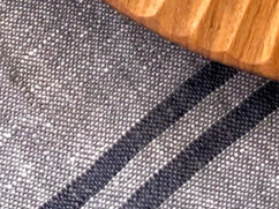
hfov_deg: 7.6
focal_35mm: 258
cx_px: 378
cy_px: -267
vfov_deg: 5.6
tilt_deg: -58.6
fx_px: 2077
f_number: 2
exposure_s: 1/122
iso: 160
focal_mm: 6
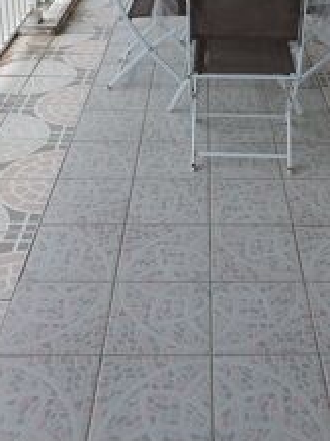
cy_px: 52
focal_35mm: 53
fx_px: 675
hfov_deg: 27.2
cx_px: 239
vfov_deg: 34.4
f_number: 1.8
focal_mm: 3.98
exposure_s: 1/102
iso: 20
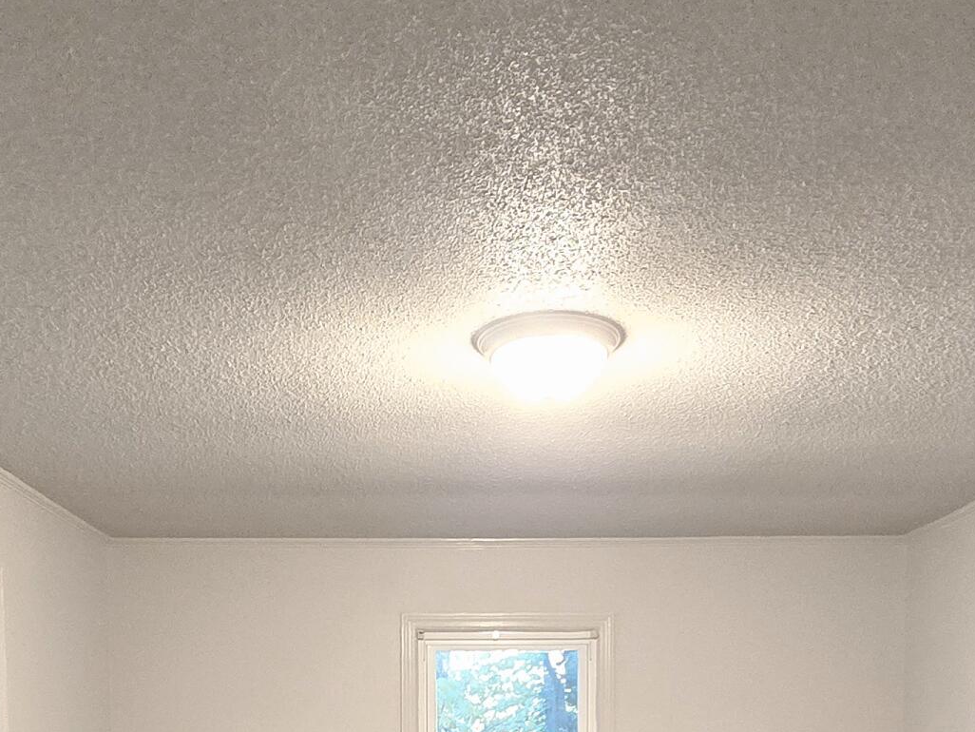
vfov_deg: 32.4
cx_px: 445
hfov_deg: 48.9
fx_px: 1071
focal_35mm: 38
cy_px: 838
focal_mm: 2.2
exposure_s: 1/60.2
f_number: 2.2
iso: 1000
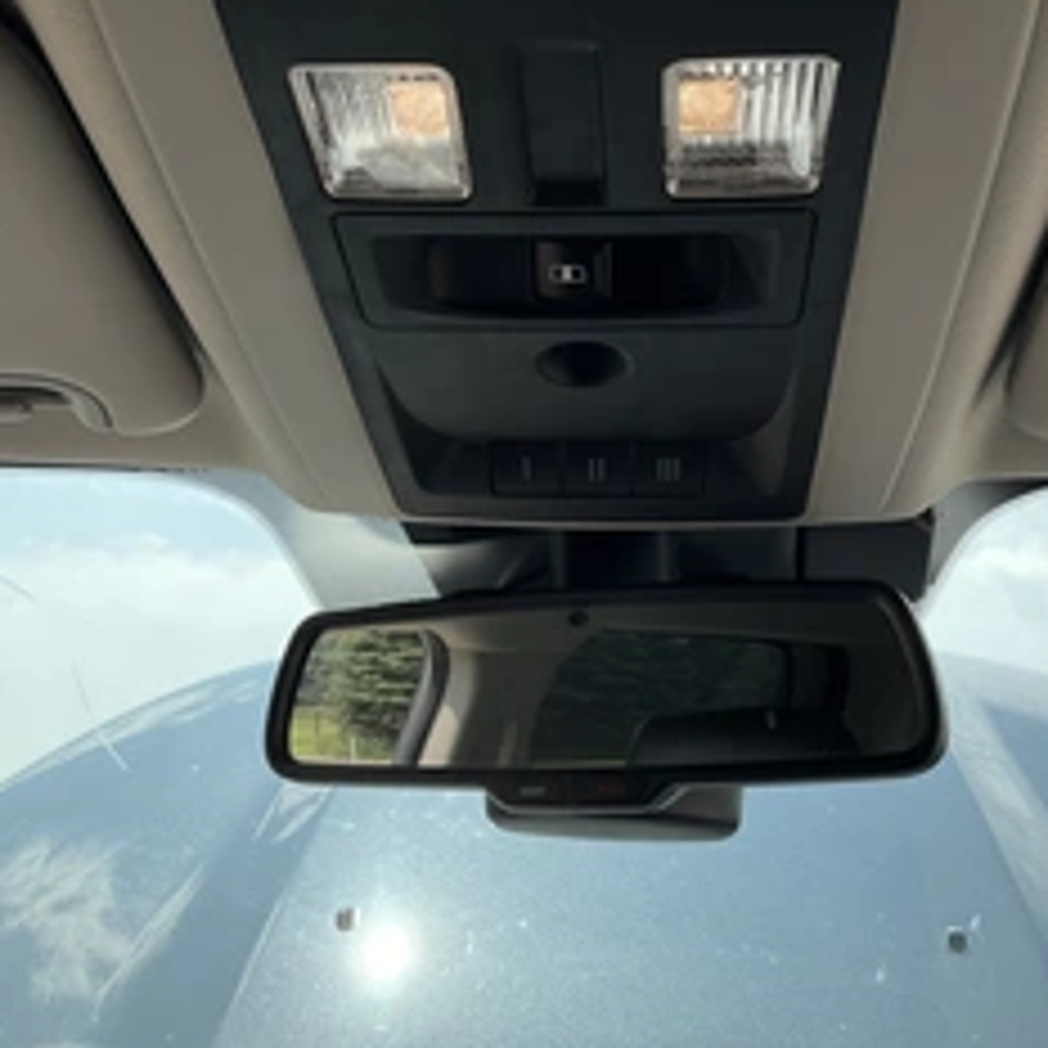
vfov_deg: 38.1
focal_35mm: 44
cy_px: 396
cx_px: 535
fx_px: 1507
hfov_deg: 38.3
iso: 25
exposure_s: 1/1144
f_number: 1.8
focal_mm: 3
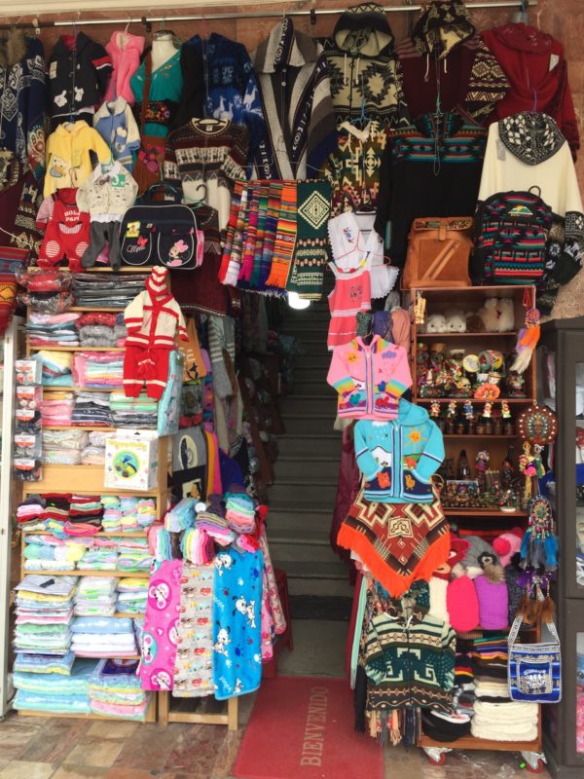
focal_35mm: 29
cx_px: 292
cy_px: 390
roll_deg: -0.6
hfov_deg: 48.2
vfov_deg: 61.7
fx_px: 652
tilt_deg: +1.1
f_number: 2.2
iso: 32
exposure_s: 1/175
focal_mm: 4.15
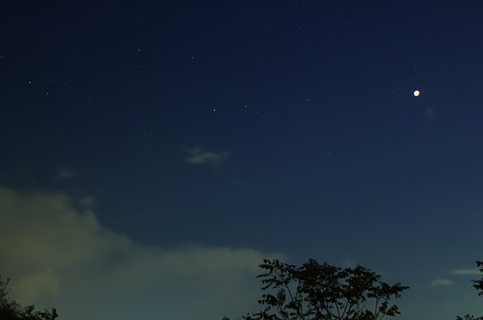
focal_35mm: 33
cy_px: 160
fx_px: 442
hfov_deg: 57.3
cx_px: 242
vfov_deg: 39.8
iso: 3200
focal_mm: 21.88
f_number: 4.5
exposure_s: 8
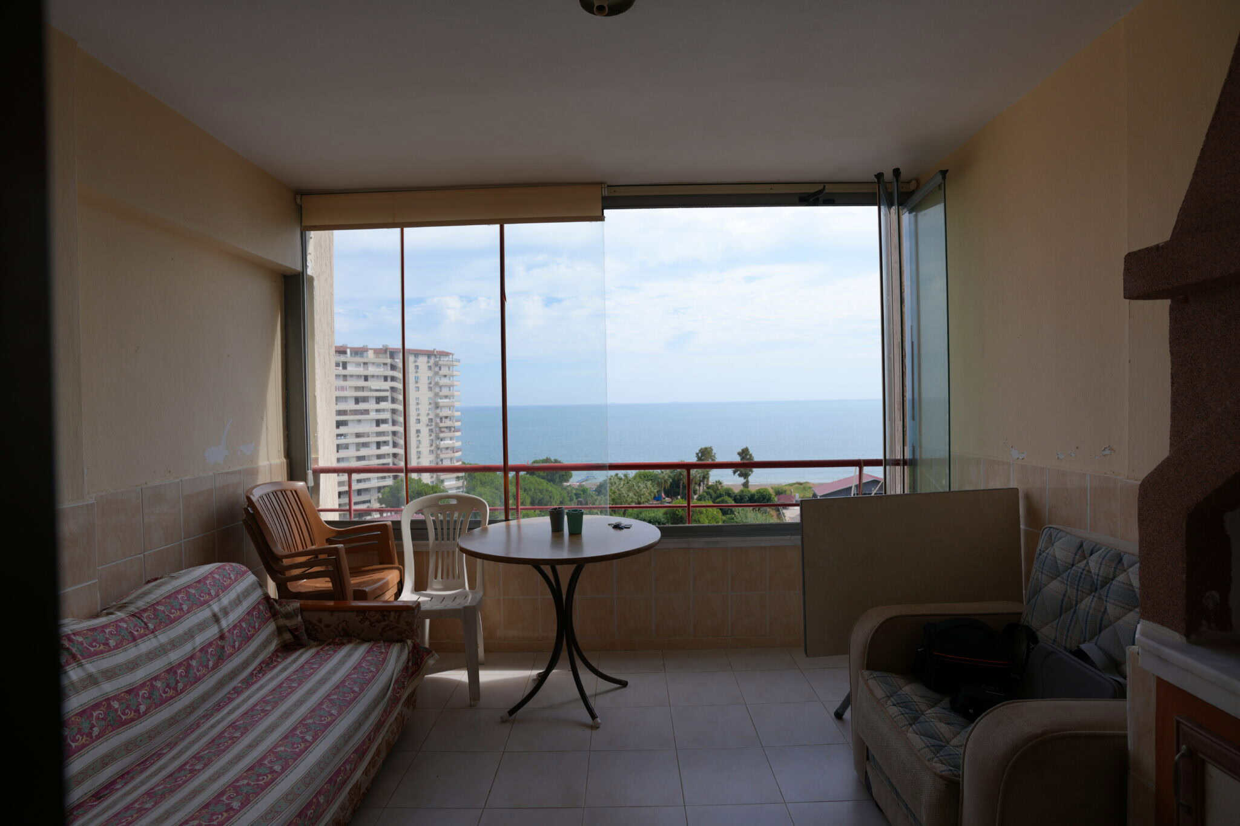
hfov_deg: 93.3
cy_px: 413
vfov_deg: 70.4
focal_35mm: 17
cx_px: 620
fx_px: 585
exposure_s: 1/640
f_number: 4.5
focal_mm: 17
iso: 100
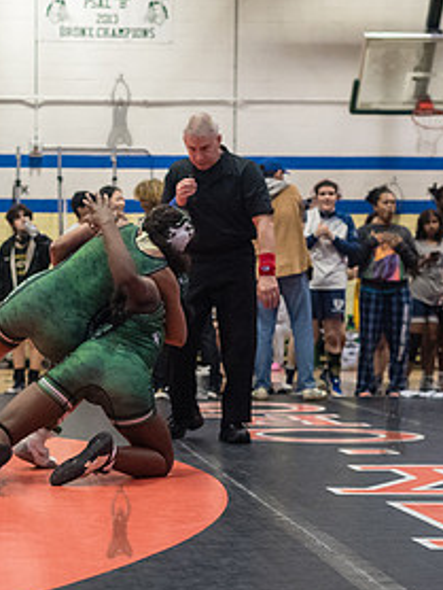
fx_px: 1482
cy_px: 376
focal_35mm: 87
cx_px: 94
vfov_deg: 22.4
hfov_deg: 16.9
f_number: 3.2
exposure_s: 1/500
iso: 5000
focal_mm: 35
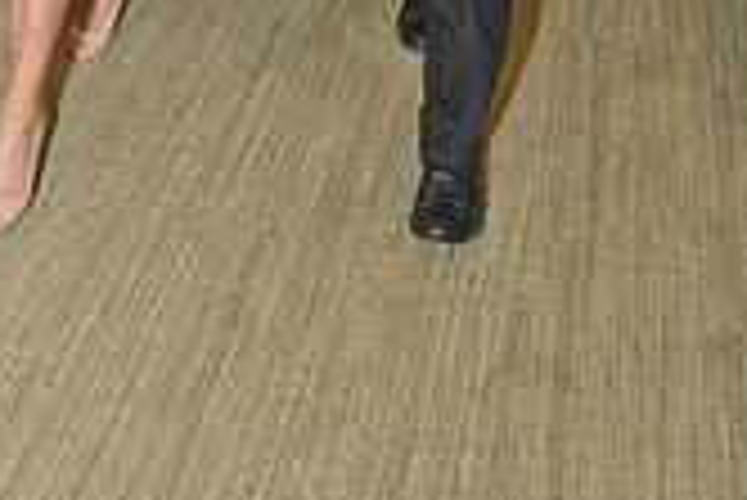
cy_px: -437
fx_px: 1350
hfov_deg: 30.8
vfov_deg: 16.8
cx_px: 263
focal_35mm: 65
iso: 1600
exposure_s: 1/160
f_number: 5.6
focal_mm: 24
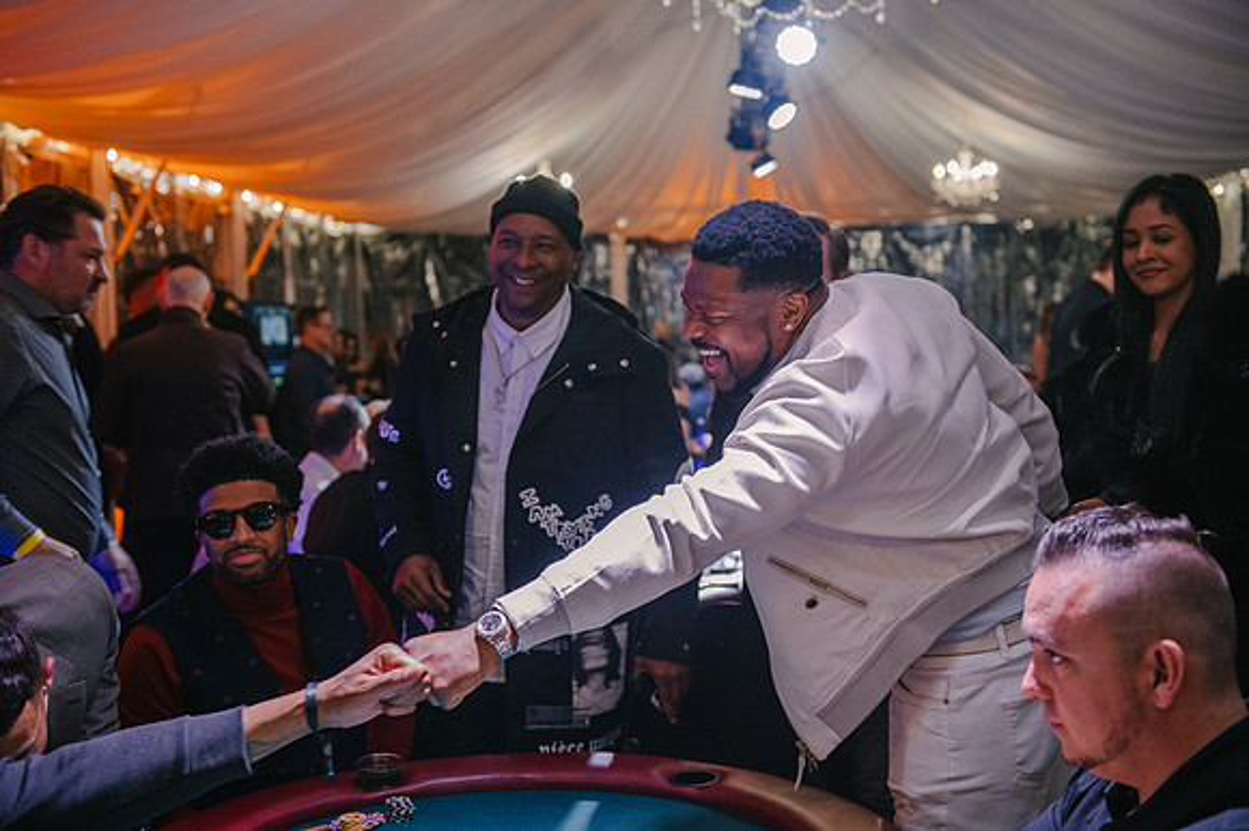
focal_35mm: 48
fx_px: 1664
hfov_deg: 41.1
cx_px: 624
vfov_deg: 28.0
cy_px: 416
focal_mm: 48
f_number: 3.2
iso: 3200
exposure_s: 1/160
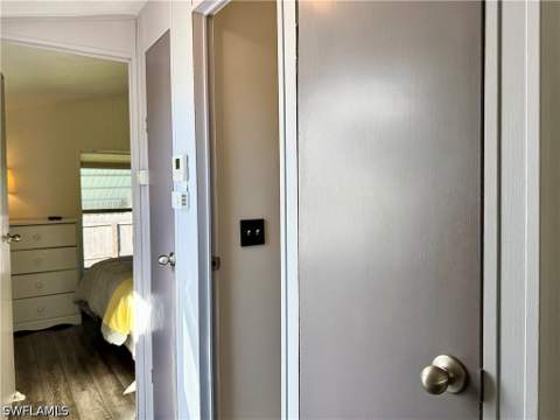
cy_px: 210
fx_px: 388
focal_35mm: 24
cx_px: 280
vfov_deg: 56.8
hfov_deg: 71.6
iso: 100
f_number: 1.78
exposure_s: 1/470
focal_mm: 6.76
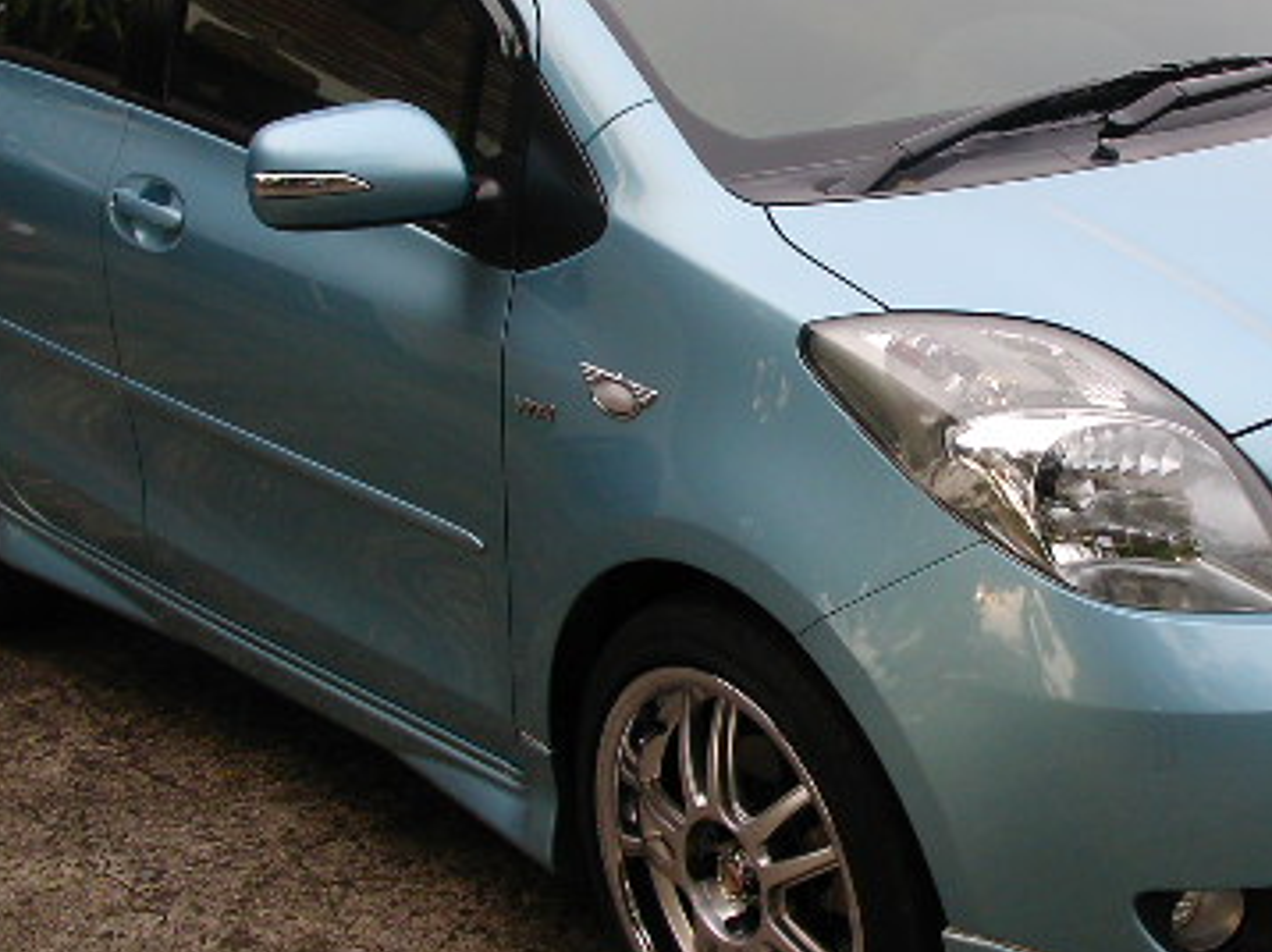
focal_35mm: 68
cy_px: 423
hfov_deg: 28.3
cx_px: 881
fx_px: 2497
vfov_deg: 21.6
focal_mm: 5.8
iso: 50
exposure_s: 1/173
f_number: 3.5
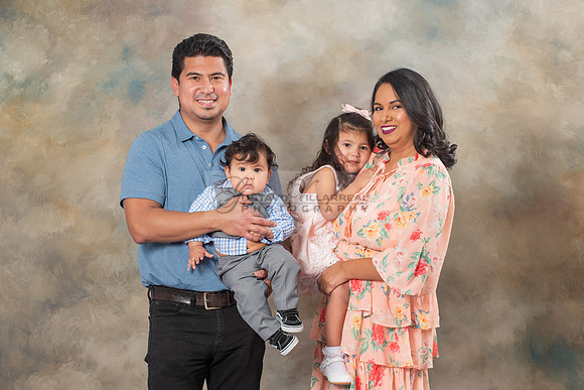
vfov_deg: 9.3
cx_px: 310
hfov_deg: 13.9
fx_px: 2392
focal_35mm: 147
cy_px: 208
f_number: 5.6
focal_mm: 125
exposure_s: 1/125
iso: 200
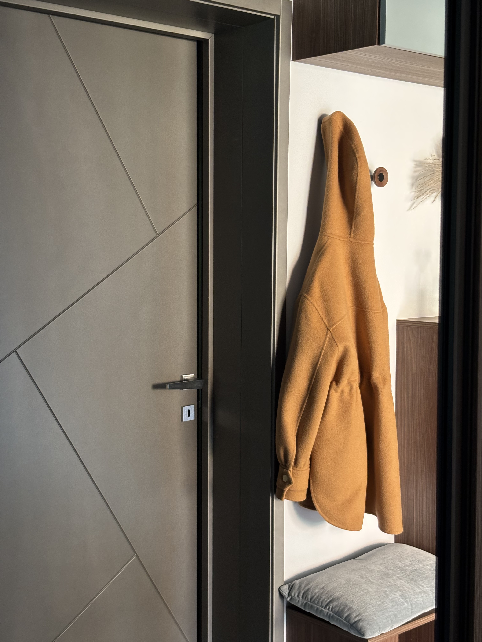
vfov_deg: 36.8
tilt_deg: -3.6
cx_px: 241
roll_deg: -0.7
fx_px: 965
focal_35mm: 52
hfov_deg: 28.0
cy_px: 321
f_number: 1.6
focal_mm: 5.96
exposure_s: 1/40
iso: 250
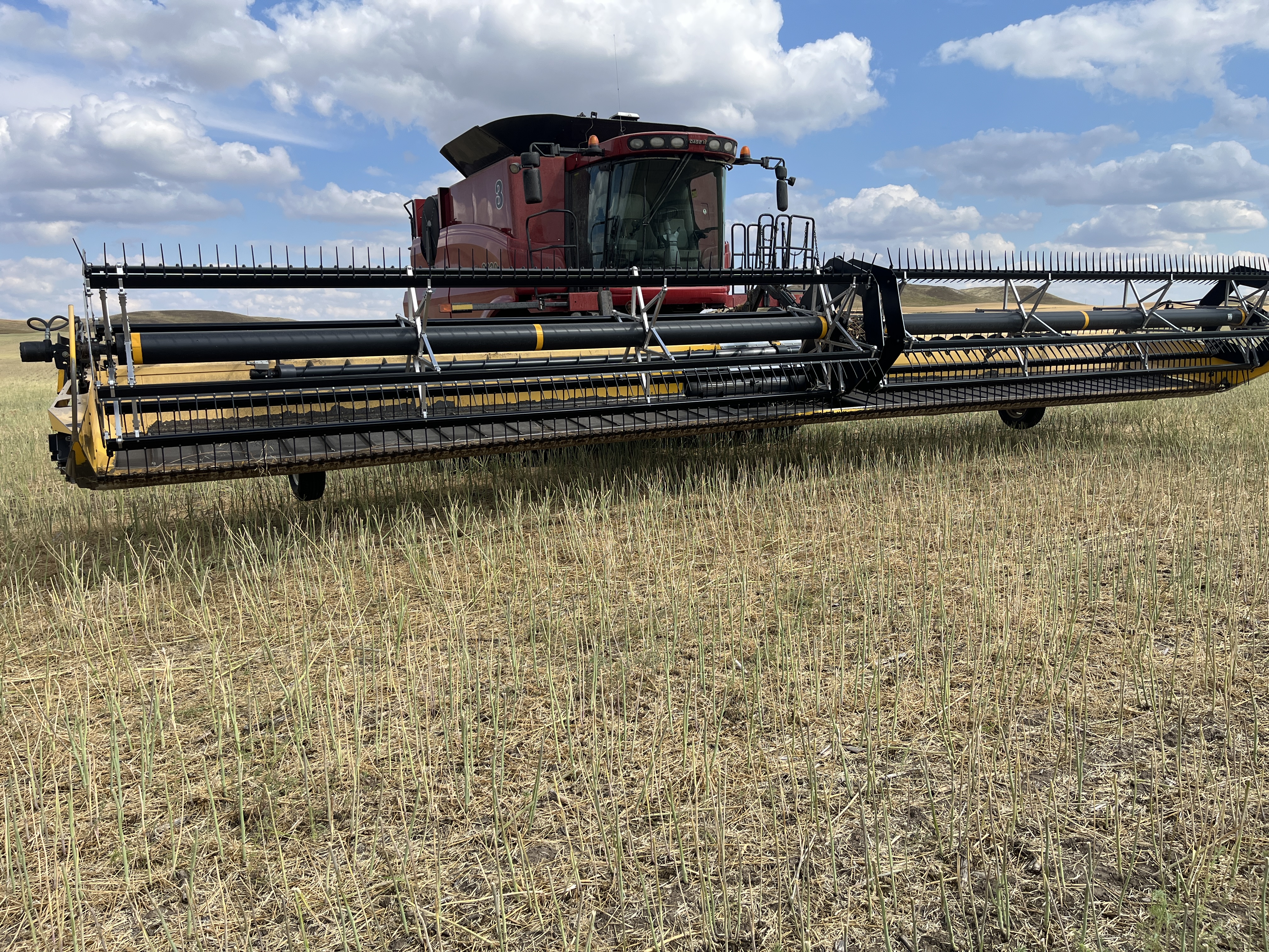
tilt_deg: -7.3
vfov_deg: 53.1
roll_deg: +0.4
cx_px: 634
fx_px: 953
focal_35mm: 26
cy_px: 476
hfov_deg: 67.3
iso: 50
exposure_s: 1/2688
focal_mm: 5.1
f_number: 1.6
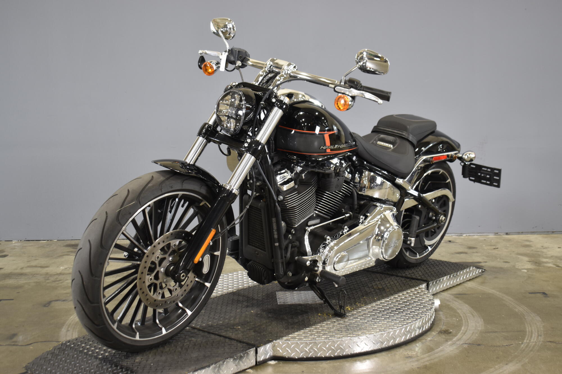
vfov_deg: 28.1
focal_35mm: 48
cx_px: 281
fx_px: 749
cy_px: 187
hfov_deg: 41.1
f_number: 4.5
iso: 400
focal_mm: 32
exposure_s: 1/15
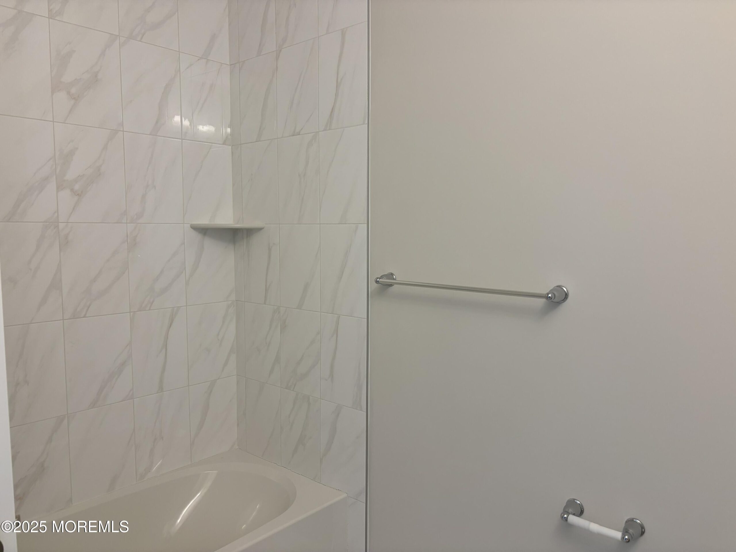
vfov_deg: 53.1
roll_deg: +0.0
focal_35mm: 26
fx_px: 553
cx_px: 368
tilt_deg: -5.0
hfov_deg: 67.3
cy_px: 276
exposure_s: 1/120
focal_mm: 5.96
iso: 125
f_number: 1.6
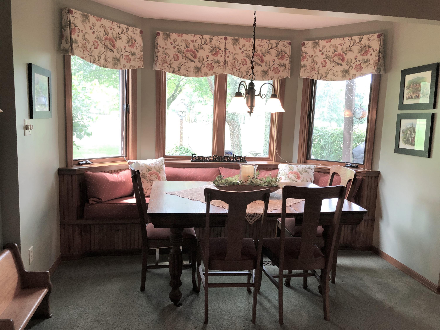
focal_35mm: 28
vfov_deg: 49.7
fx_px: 356
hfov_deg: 63.4
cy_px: 165
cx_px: 220
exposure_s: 1/30
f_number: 1.8
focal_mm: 3.99
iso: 40
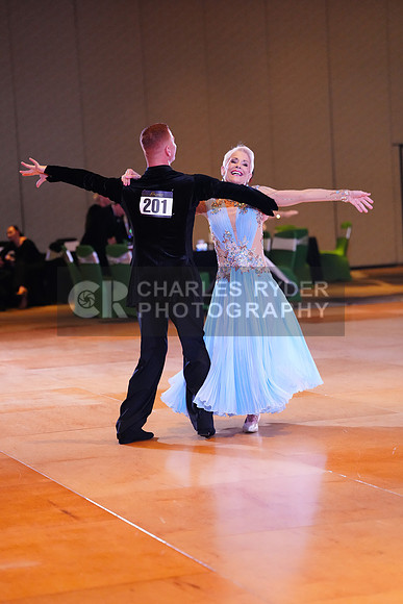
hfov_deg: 13.4
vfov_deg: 20.0
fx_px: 1712
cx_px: 202
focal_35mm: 102
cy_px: 302
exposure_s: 1/400
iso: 5000
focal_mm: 102
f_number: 2.8
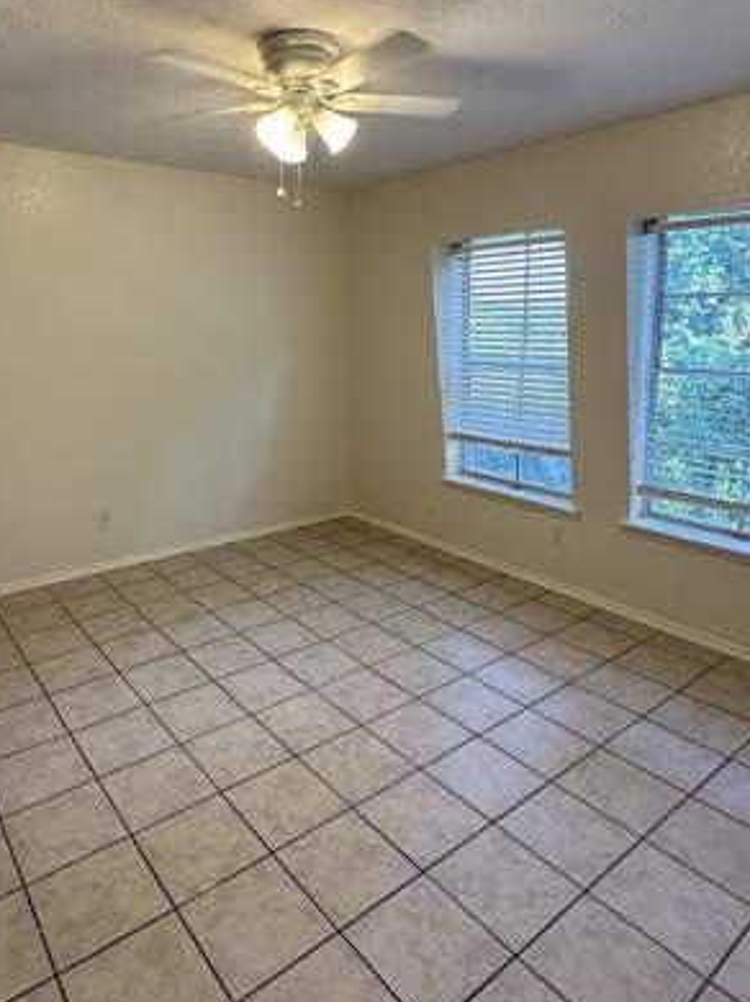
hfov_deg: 58.3
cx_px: 298
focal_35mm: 23
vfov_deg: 73.1
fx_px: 665
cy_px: 398
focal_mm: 2.22
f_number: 2.2
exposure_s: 1/120
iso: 160
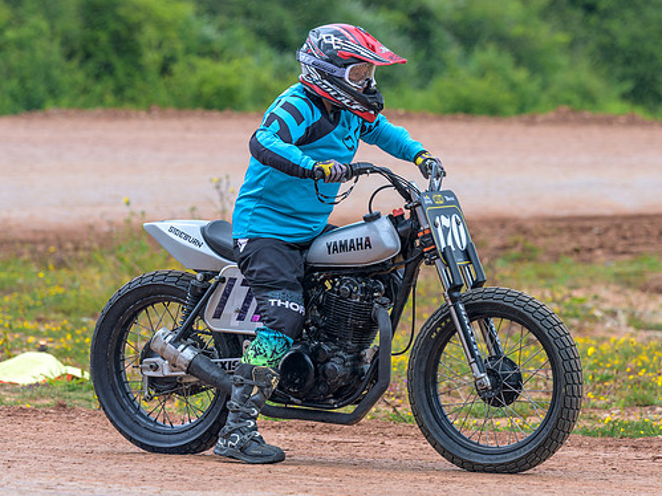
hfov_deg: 7.6
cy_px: 247
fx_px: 4952
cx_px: 352
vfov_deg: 5.7
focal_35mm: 259
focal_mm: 155
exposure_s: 1/250
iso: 110
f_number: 4
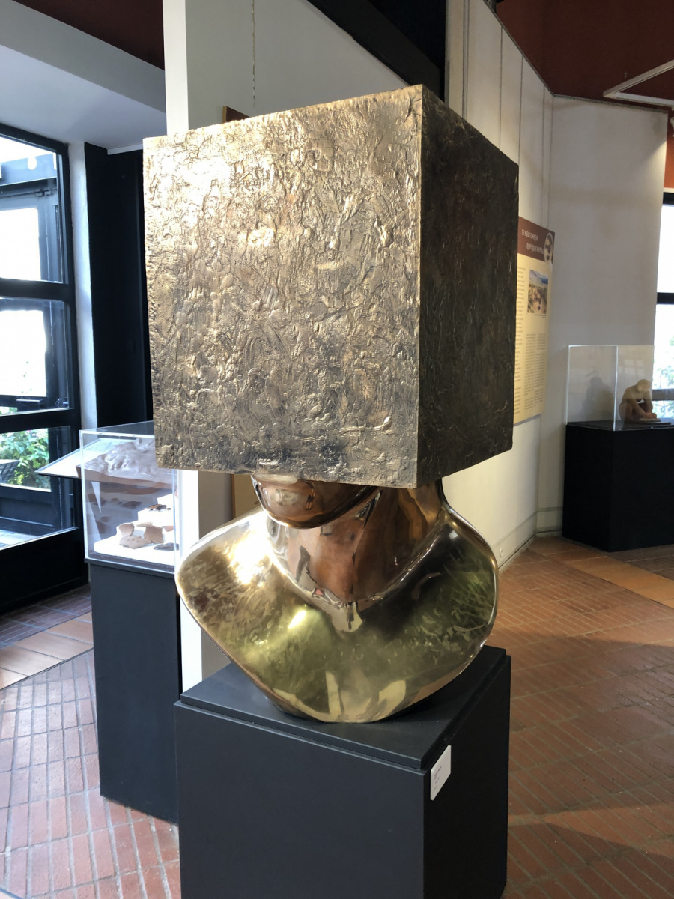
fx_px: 727
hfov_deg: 49.7
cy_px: 450
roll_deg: +0.5
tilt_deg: -7.4
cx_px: 337
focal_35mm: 28
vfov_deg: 63.4
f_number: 1.8
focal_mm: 3.99
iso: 40
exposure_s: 1/17
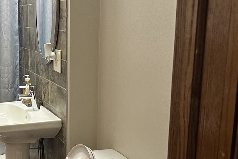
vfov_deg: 22.9
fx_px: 390
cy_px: 99
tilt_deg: -10.9
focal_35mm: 59
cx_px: 9
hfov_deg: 31.7
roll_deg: +2.5
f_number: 1.78
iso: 250
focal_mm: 6.86
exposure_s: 1/60
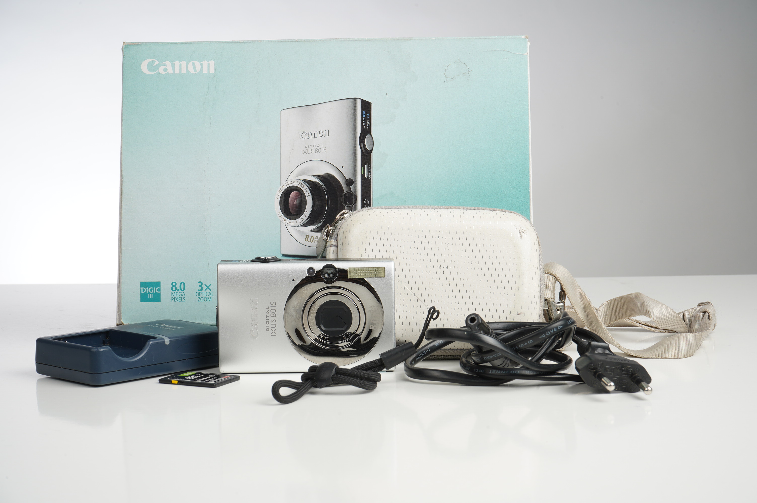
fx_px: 1471
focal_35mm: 70
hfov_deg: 28.9
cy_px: 252
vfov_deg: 19.4
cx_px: 378
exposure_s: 1/160
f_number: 20
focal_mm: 70
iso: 160
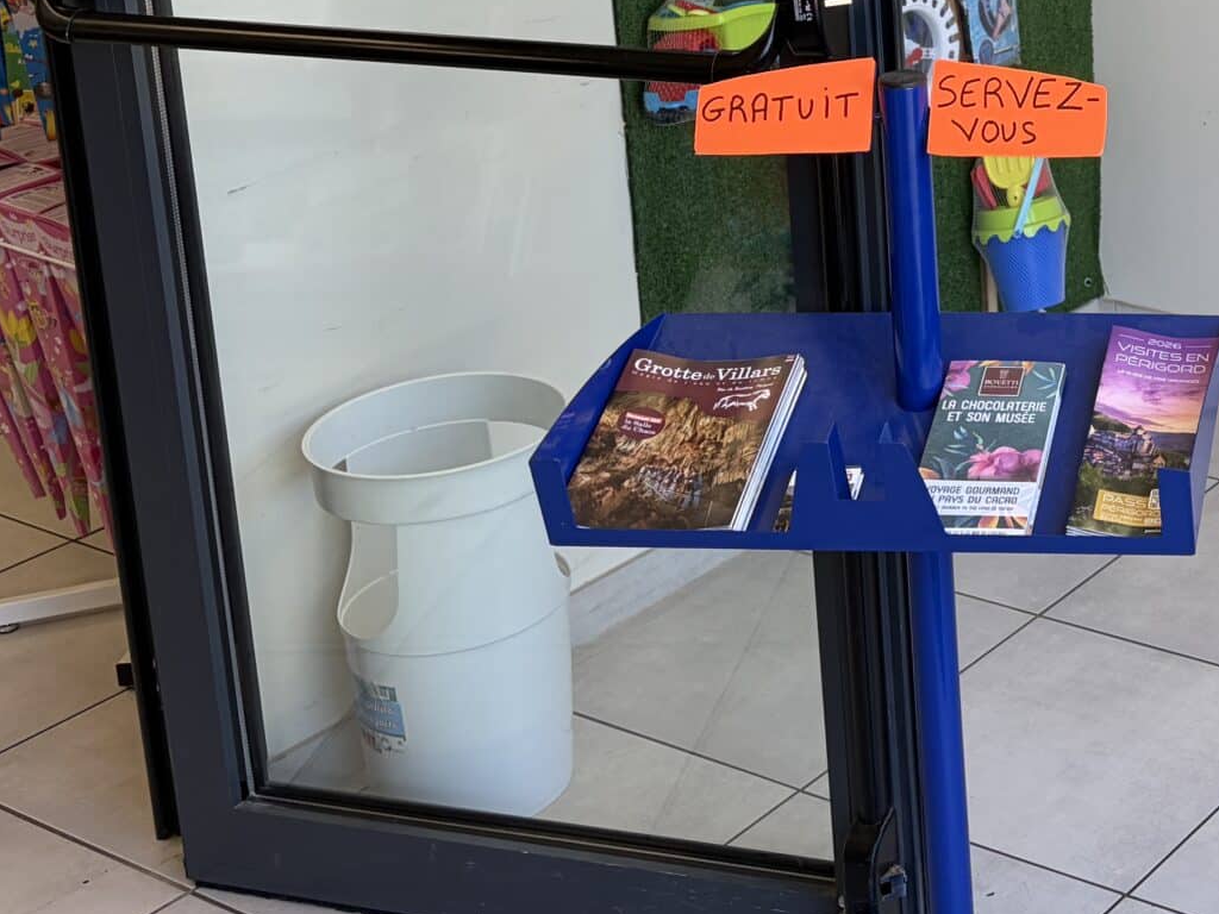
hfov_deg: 27.0
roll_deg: +0.3
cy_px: -13
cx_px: 1389
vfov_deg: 21.7
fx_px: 2289
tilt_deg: -12.0
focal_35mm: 65
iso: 32
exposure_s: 1/132
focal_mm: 5.96
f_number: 1.6
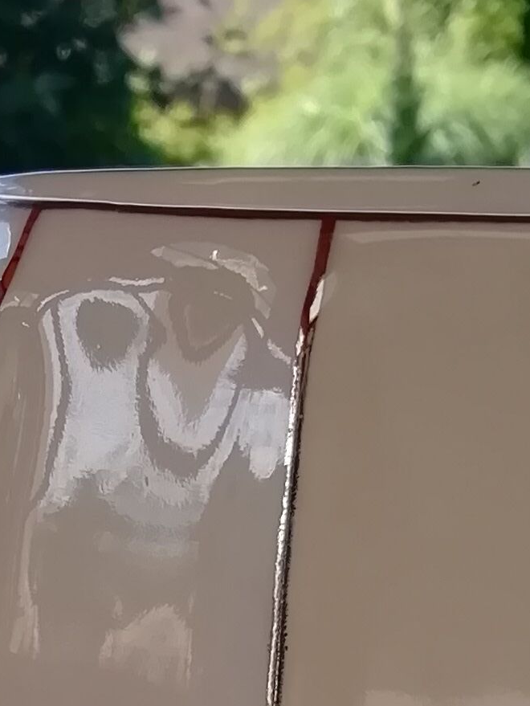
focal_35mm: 123
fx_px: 2509
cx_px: -81
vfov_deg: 15.6
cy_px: 769
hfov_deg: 11.8
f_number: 2.2
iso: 50
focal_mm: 3.21
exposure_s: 1/194
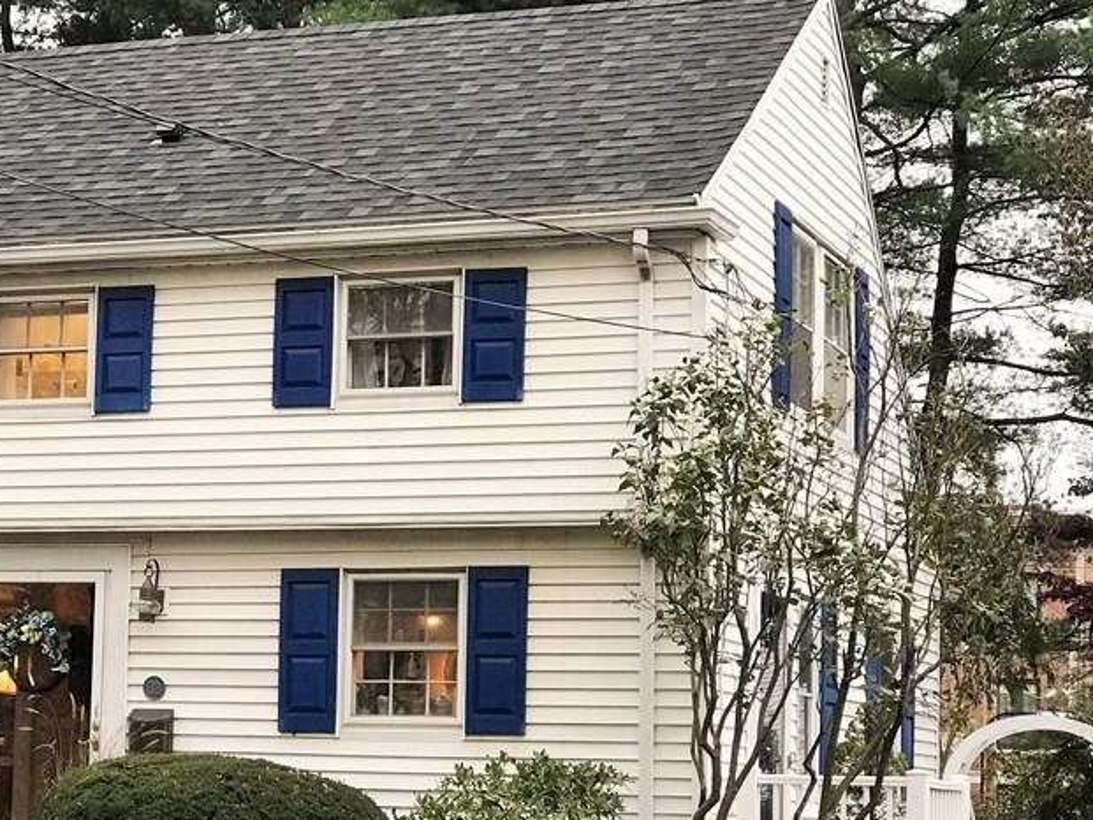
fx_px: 2969
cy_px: 533
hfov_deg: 20.7
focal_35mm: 94
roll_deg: -1.5
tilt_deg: +4.3
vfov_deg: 15.7
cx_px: 312
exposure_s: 1/60
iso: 80
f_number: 2.8
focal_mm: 6.6
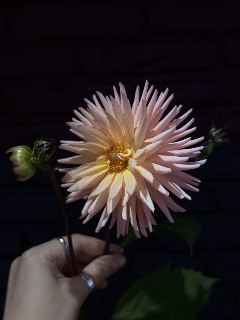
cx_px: 121
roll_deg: +2.3
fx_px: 453
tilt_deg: -3.6
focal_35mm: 49
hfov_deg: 29.7
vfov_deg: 38.9
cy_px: 163
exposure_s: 1/289
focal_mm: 6.76
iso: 64
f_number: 1.78
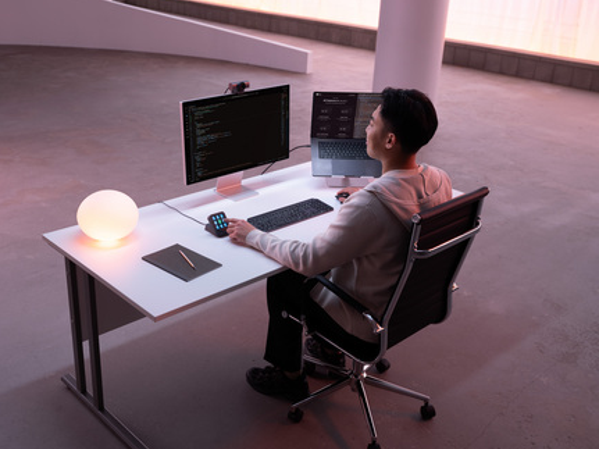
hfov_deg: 47.8
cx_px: 277
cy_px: 220
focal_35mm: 39
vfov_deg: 36.8
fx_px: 675
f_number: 5.6
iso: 500
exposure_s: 1/10
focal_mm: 44
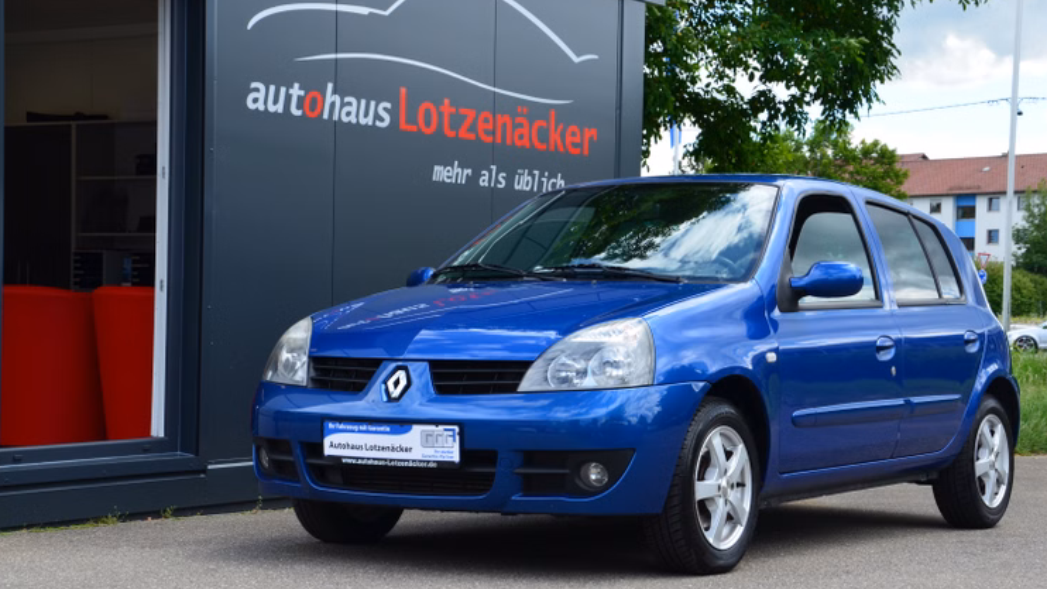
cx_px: 524
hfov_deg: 29.8
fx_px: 1971
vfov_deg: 17.0
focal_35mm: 71
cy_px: 314
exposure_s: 1/125
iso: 200
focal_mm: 42
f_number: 11
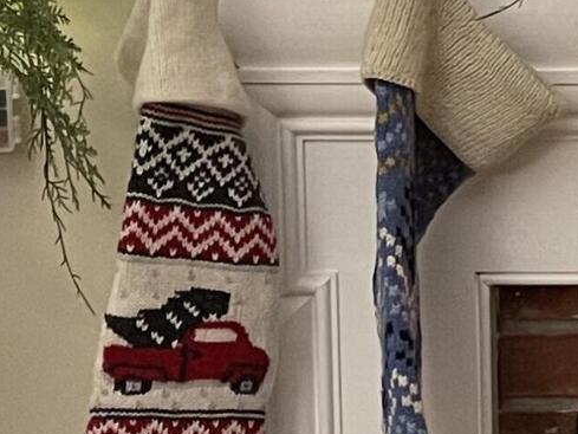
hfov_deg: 11.3
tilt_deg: -6.1
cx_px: 1171
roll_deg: +0.0
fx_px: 2622
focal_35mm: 157
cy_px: 72
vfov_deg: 9.4
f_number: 1.6
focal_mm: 5.1
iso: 400
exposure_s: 1/40
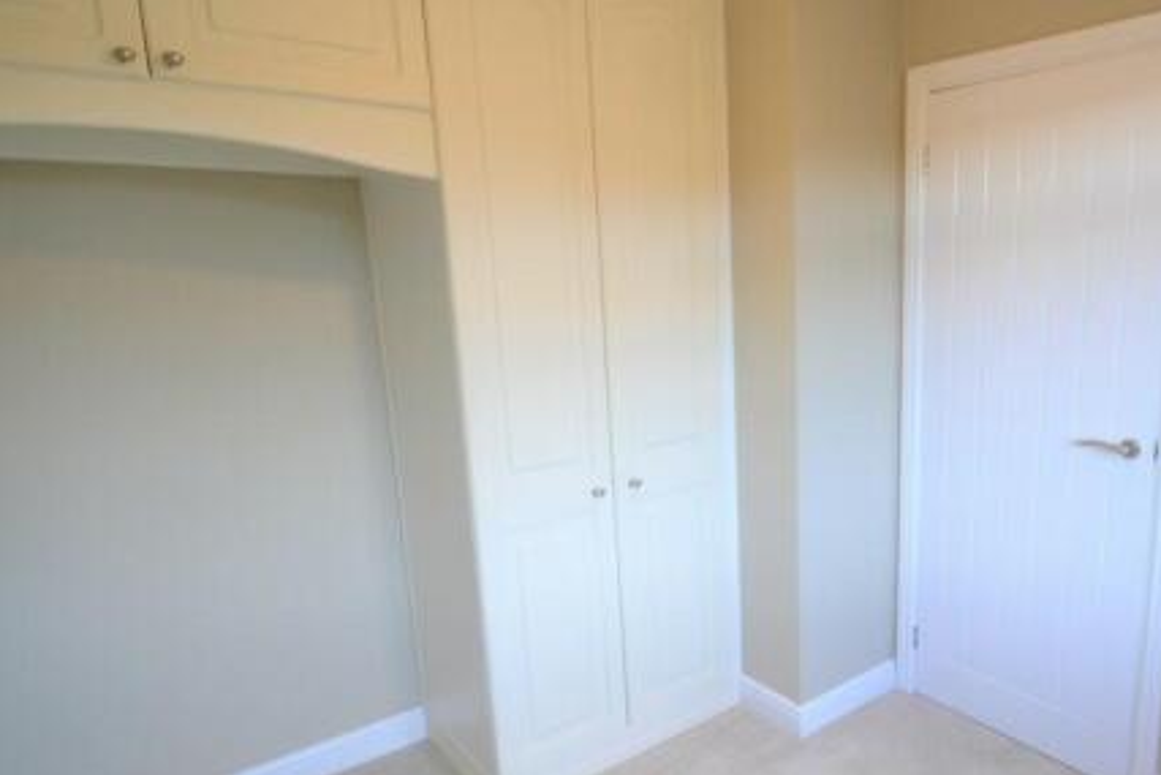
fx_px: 742
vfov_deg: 55.1
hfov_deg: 73.2
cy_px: 417
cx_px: 798
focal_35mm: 23
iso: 400
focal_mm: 10
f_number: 4.5
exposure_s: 1/80
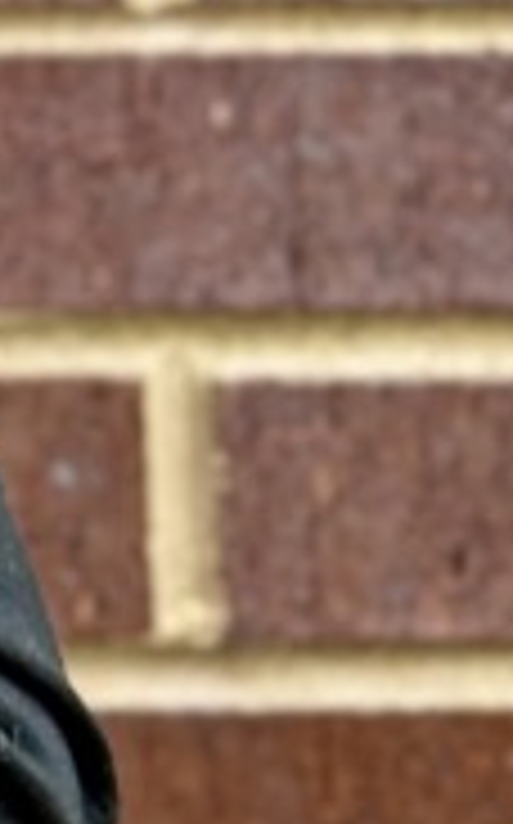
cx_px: -1076
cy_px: -761
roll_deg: +2.3
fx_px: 6659
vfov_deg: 6.9
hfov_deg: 4.2
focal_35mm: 297
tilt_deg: +5.7
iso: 100
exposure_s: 1/86
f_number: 1.78
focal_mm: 6.76
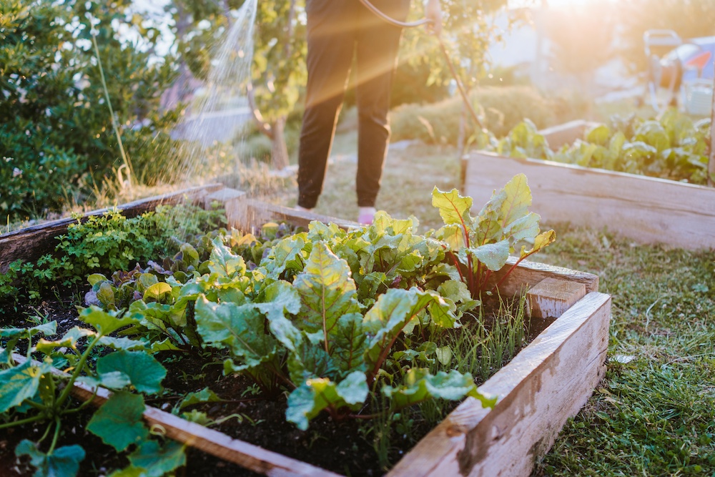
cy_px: 238
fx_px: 695
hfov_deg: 54.4
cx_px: 358
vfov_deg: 37.9
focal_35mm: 35
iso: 100
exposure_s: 1/200
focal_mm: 35
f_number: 2
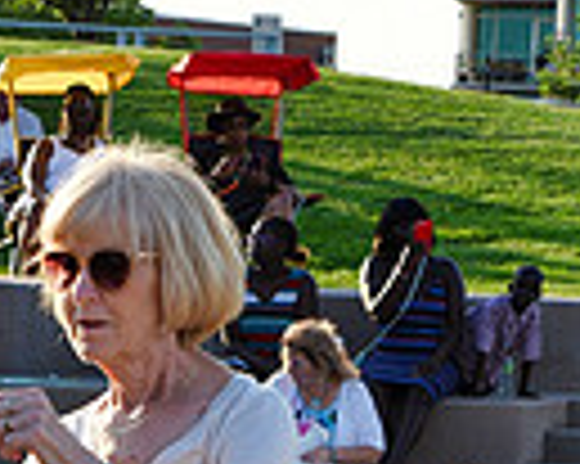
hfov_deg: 8.8
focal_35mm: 219
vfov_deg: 6.9
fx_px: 3756
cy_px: 854
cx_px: 31
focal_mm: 52
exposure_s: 1/200
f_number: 7.1
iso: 200
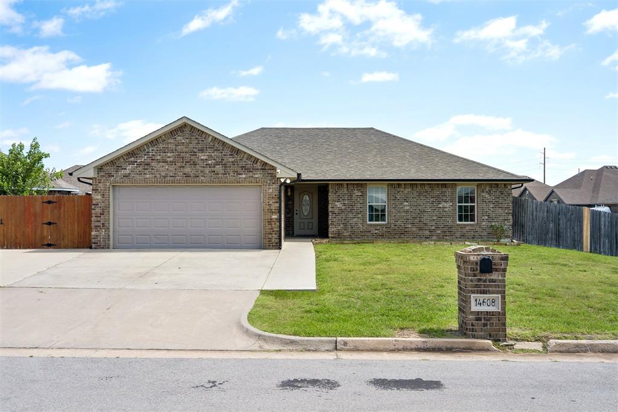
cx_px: 309
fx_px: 601
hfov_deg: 54.4
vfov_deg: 37.9
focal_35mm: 35
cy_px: 206
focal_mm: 35
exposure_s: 1/500
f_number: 8
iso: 200
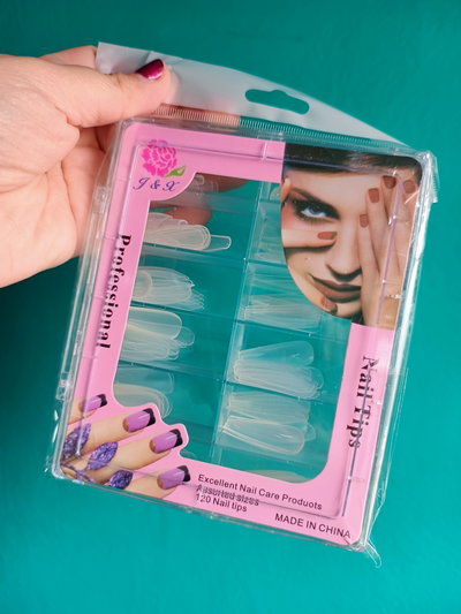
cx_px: 230
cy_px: 307
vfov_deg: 71.6
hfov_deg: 56.8
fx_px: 426
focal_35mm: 24
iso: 199
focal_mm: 5.89
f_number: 1.4
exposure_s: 1/100
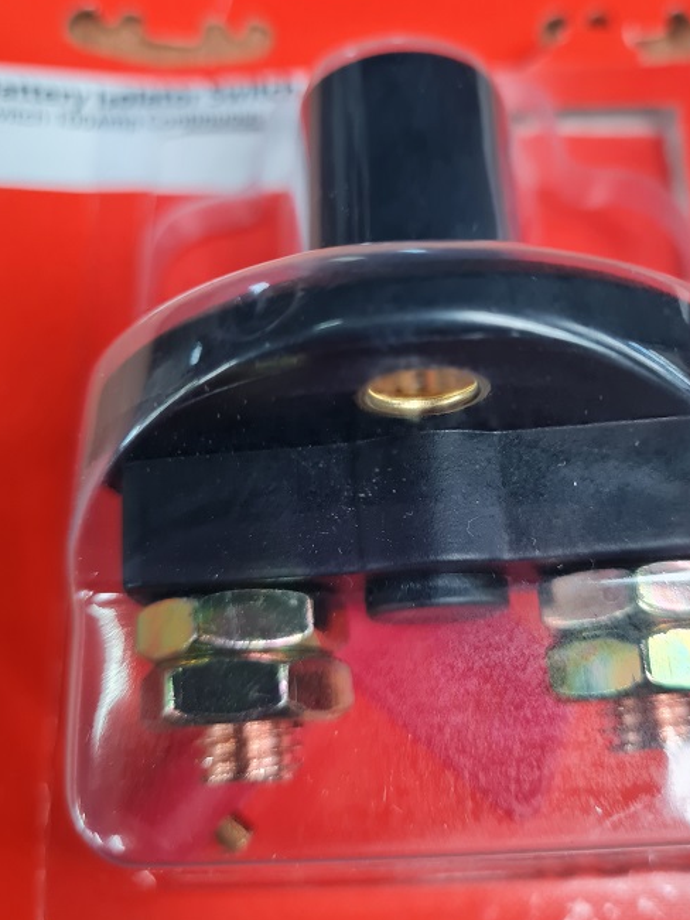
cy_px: 418
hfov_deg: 44.0
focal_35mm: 32
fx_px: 850
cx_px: 411
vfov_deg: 56.7
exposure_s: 1/100
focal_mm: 5.4
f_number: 1.8
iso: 200
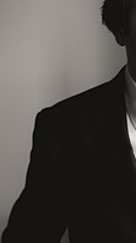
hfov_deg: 10.0
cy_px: 160
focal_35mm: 119
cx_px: 165
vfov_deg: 18.0
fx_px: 765
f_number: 2.5
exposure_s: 1/400
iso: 1600
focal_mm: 50
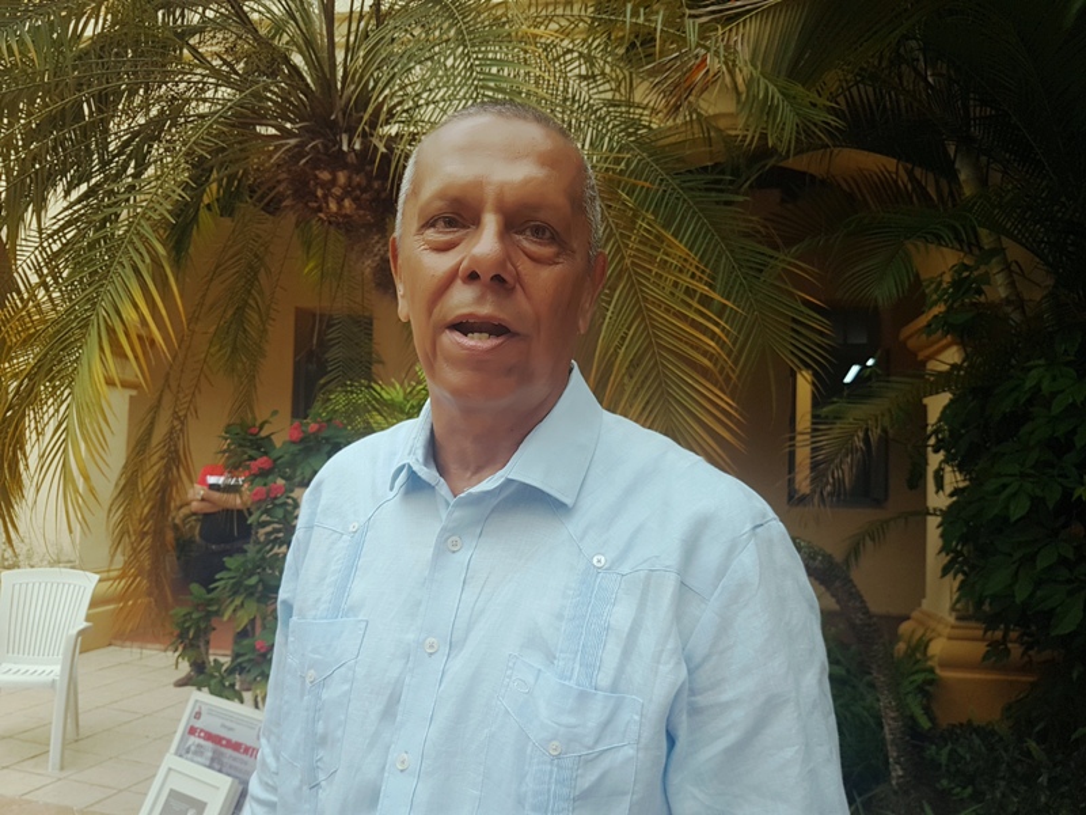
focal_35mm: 26
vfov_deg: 53.1
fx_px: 816
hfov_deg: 67.3
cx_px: 543
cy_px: 408
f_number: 1.7
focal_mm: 4.2
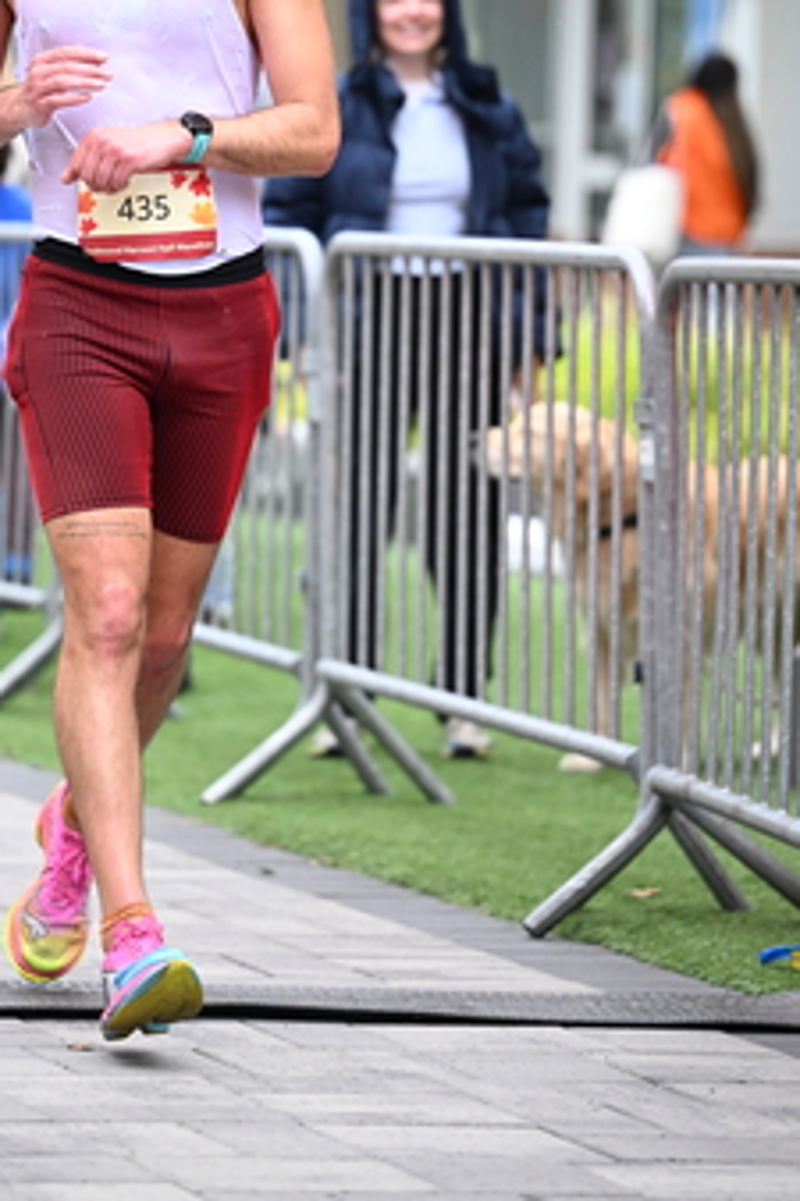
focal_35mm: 228
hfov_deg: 6.0
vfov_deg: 9.0
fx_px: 7607
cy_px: 334
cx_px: 176
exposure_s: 1/1250
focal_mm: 140
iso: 1600
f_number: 2.8
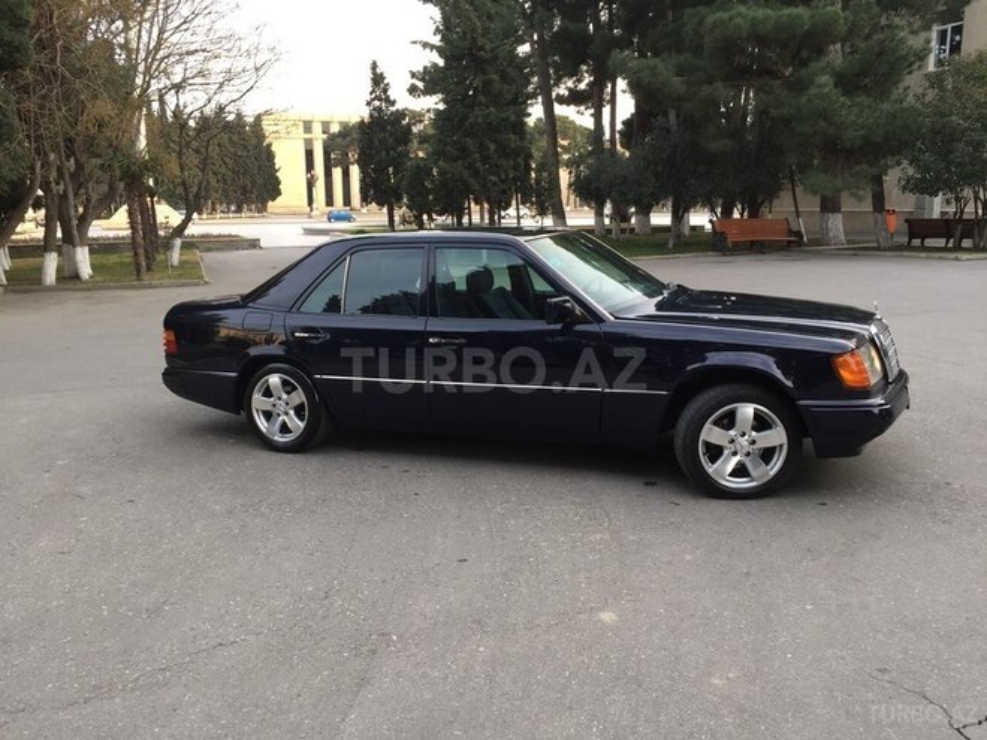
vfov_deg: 48.2
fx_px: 827
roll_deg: +0.5
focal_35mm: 29
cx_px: 494
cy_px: 370
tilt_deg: -10.8
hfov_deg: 61.7
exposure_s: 1/100
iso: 32
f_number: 2.2
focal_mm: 4.15
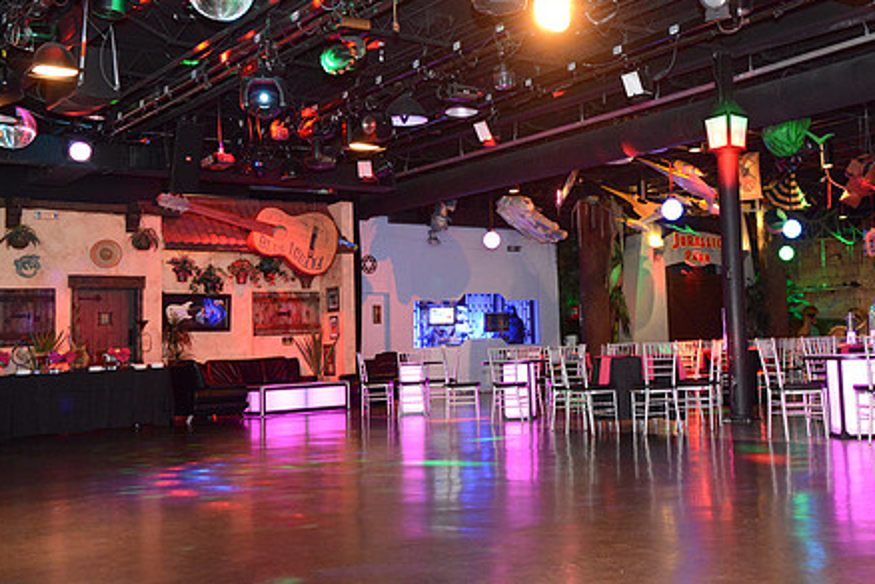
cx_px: 535
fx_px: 1094
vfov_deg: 29.8
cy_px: 263
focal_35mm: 45
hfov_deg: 43.3
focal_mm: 34
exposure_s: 1/20
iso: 6400
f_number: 5.6
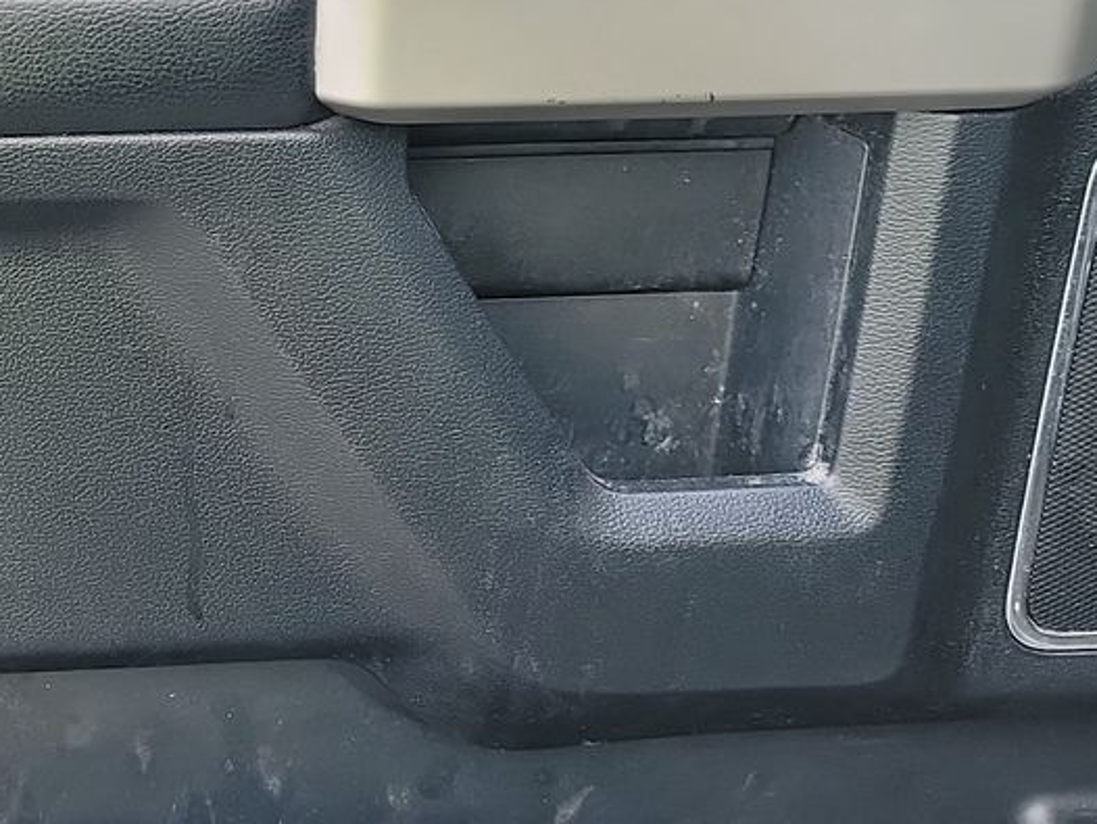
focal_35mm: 73
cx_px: 40
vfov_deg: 20.1
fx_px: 2314
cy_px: 307
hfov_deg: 25.5
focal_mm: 6.7
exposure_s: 1/59
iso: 65
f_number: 1.8
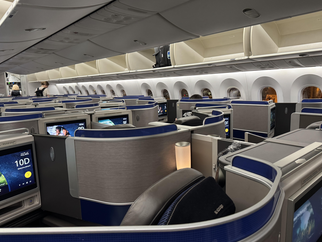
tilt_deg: -10.3
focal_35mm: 25
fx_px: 233
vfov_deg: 54.9
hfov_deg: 69.4
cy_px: 120
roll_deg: +0.6
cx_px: 166
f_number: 1.78
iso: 500
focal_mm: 6.76
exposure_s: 1/55
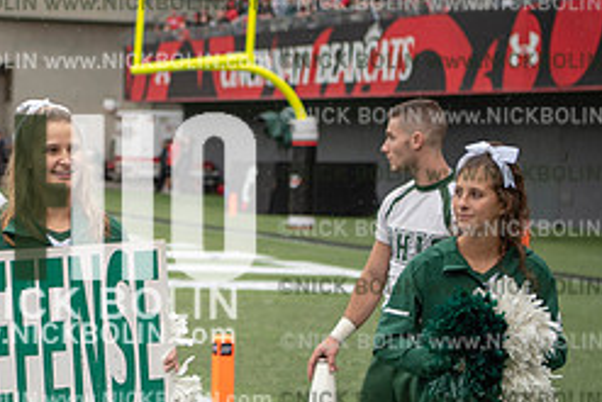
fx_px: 2041
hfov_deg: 16.6
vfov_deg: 11.2
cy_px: 230
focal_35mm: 122
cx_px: 83
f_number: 2.8
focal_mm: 52
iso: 250
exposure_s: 1/800
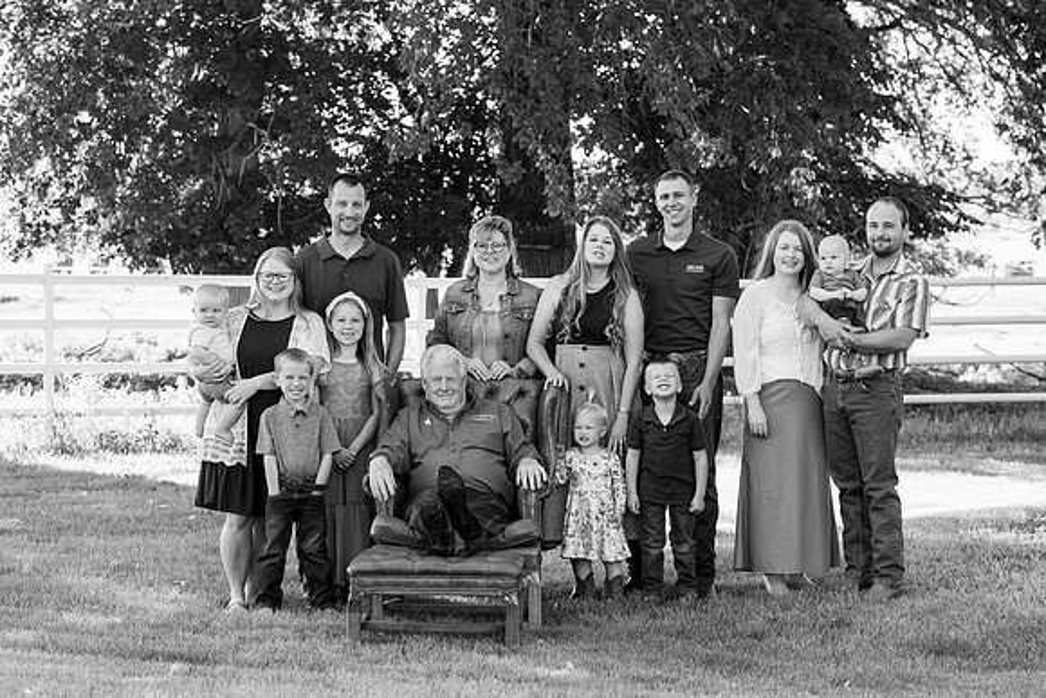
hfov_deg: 20.4
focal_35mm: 100
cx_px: 523
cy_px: 349
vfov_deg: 13.7
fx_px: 2906
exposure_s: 1/320
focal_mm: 100
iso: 800
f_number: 6.3
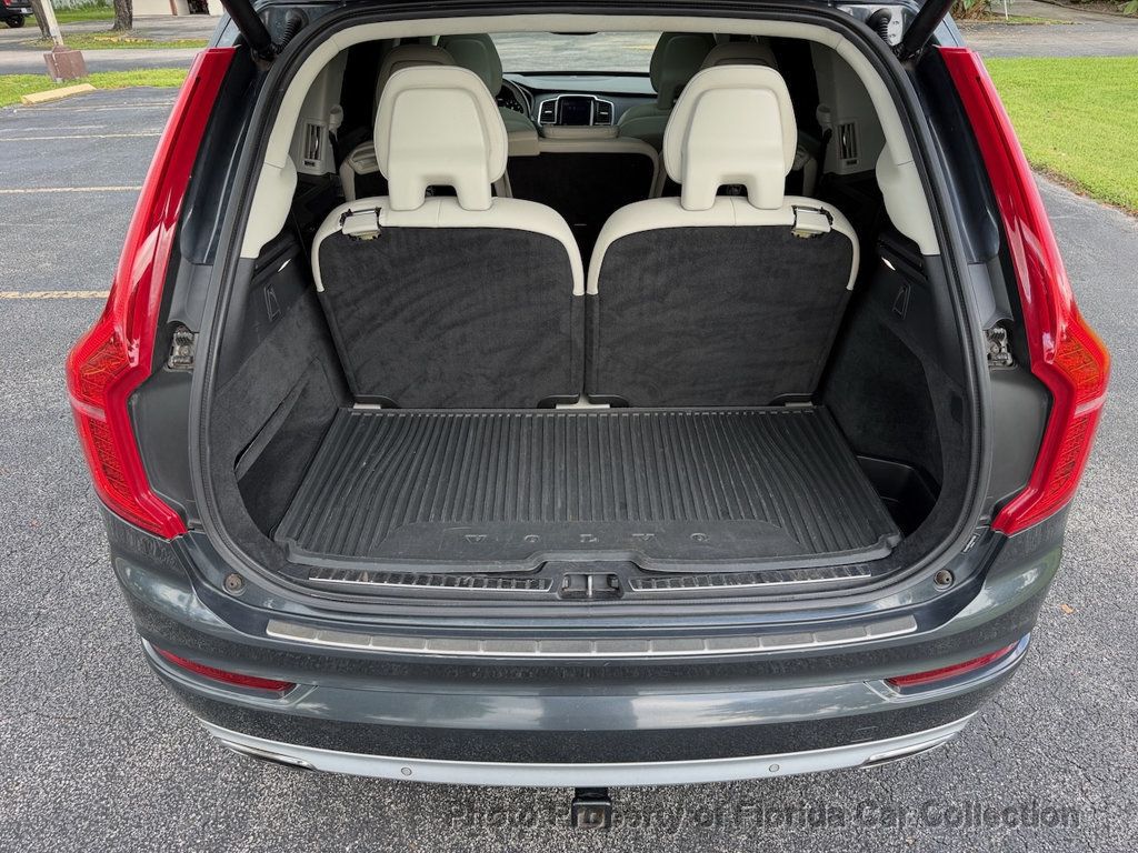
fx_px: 789
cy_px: 426
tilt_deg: -29.3
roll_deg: +1.1
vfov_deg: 56.8
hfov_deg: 71.6
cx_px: 569
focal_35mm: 24
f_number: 1.78
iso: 64
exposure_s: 1/132
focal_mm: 6.76
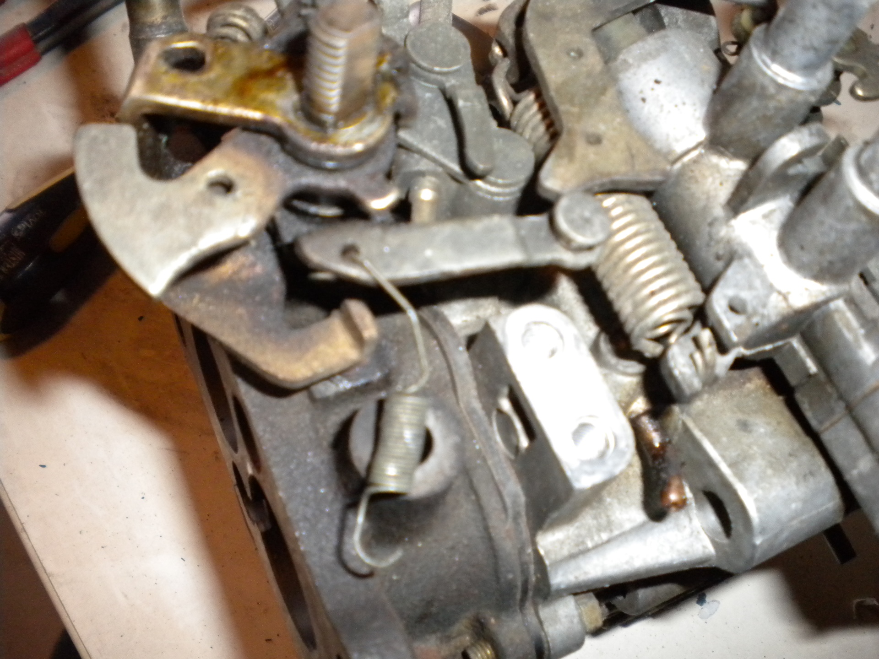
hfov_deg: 52.6
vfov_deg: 40.7
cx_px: 440
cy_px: 330
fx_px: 889
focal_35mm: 35
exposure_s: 1/30
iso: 400
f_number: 3.1
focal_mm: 6.3
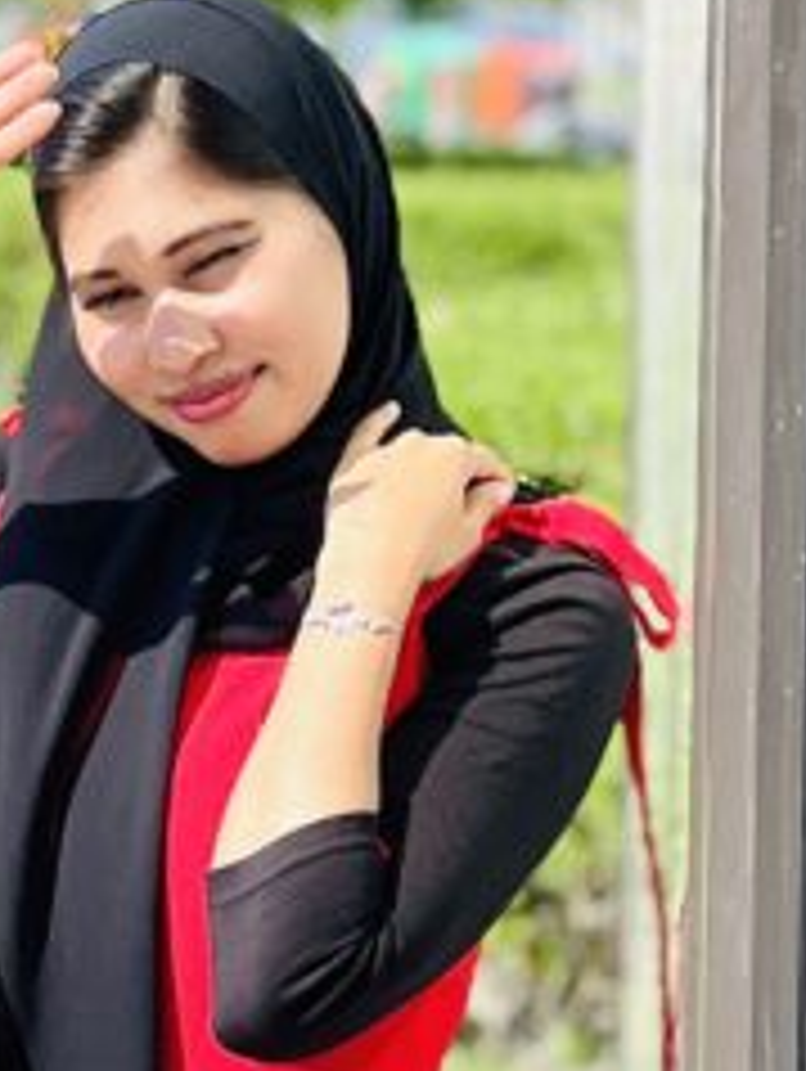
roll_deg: +0.2
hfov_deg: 4.5
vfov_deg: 6.0
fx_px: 10258
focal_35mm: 331
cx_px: -243
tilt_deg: -5.3
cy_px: 1084
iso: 32
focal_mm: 9
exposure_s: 1/550
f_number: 2.8
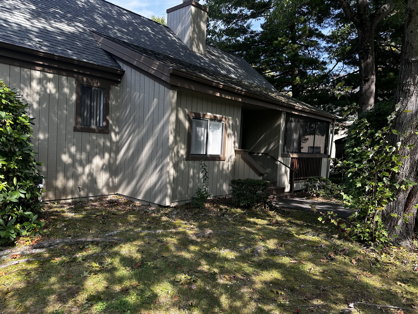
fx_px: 302
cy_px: 163
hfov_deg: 69.4
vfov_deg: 54.9
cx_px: 207
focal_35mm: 25
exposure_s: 1/564
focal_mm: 6.86
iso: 80
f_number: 1.78
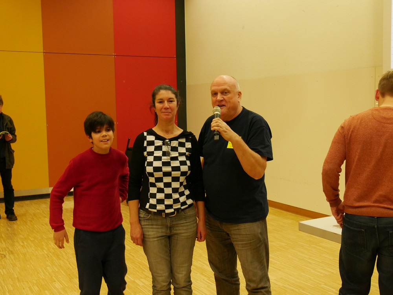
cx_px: 196
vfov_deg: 34.3
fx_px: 477
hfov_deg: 44.8
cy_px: 148
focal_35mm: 42
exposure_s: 1/60
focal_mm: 21
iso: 2000
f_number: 5.6
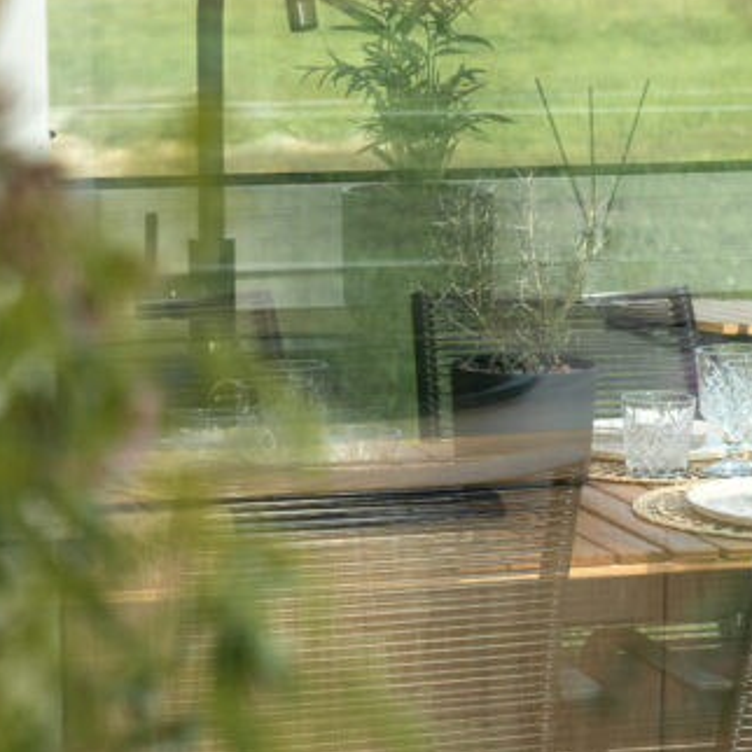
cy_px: 629
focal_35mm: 119
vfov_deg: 14.5
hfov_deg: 14.6
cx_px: 273
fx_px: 2925
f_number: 5
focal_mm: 44
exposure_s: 1/1000
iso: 640
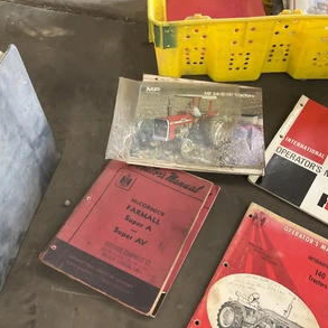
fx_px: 375
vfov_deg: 47.2
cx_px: 190
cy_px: 166
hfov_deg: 47.0
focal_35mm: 35
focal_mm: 3
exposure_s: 1/60
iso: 250
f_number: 1.8
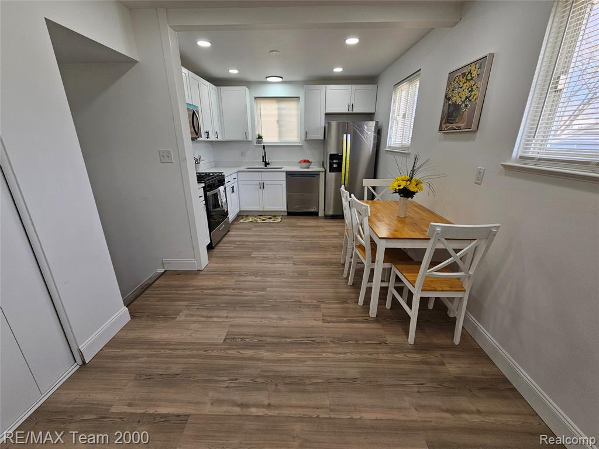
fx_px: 225
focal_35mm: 13
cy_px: 224
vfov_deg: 89.9
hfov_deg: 106.2
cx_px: 300
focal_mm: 2.2
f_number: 2.2
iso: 64
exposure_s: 1/120
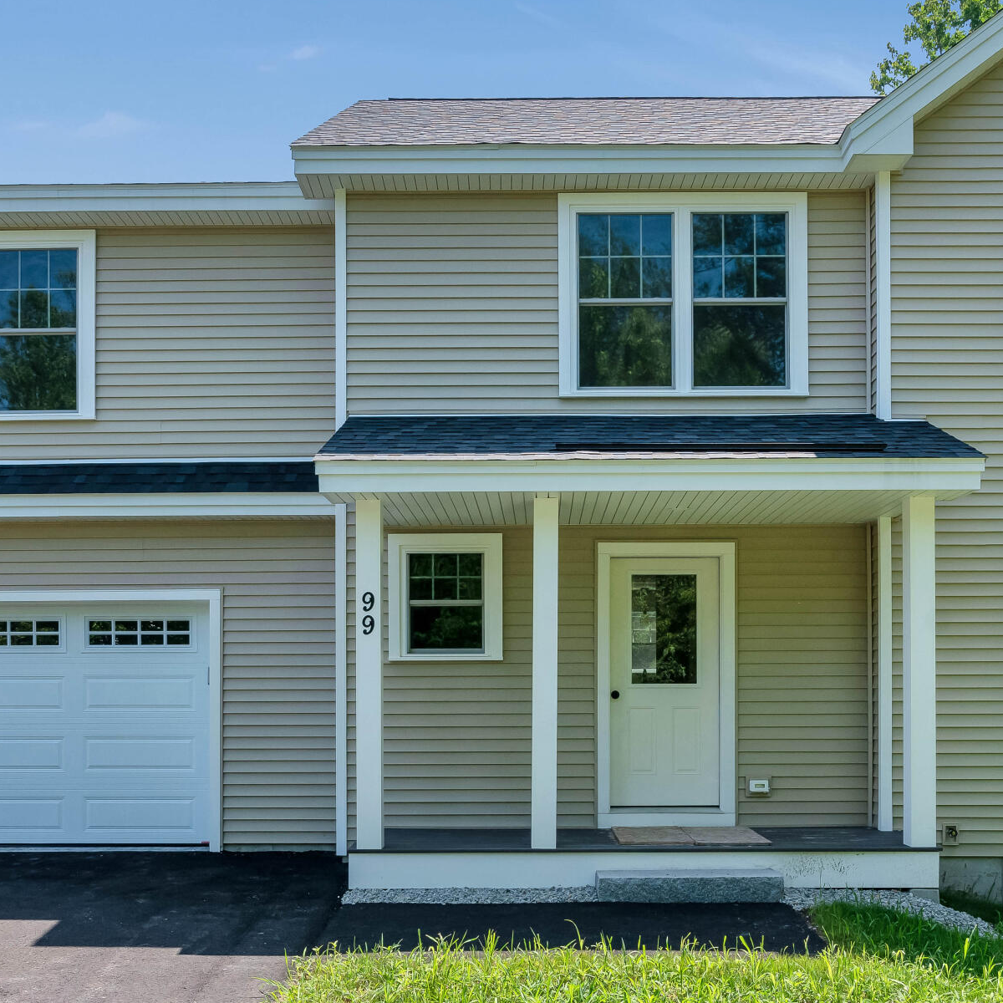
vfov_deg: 48.1
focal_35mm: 34
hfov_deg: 48.4
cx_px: 507
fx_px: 1115
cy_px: 610
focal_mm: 16
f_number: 8
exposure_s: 1/500
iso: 800
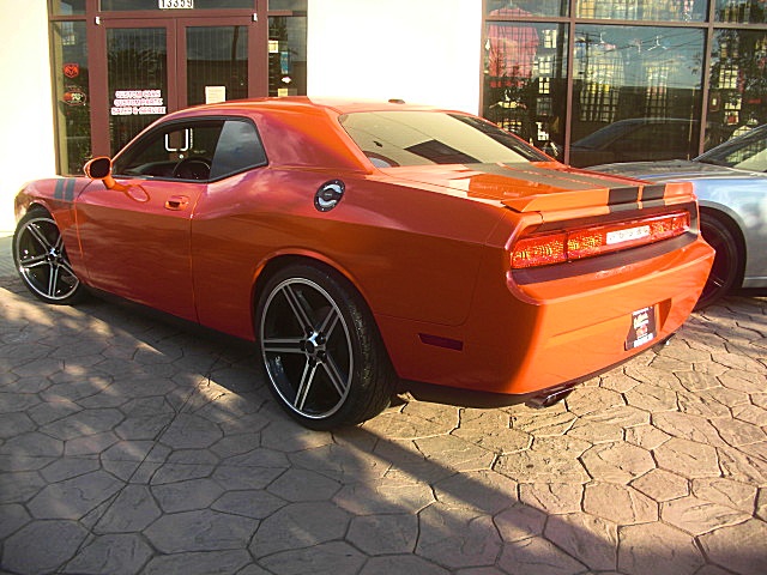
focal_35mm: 36
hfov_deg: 51.4
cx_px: 384
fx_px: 798
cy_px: 288
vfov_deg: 39.7
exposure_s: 1/320
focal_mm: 6.3
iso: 50
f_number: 2.8
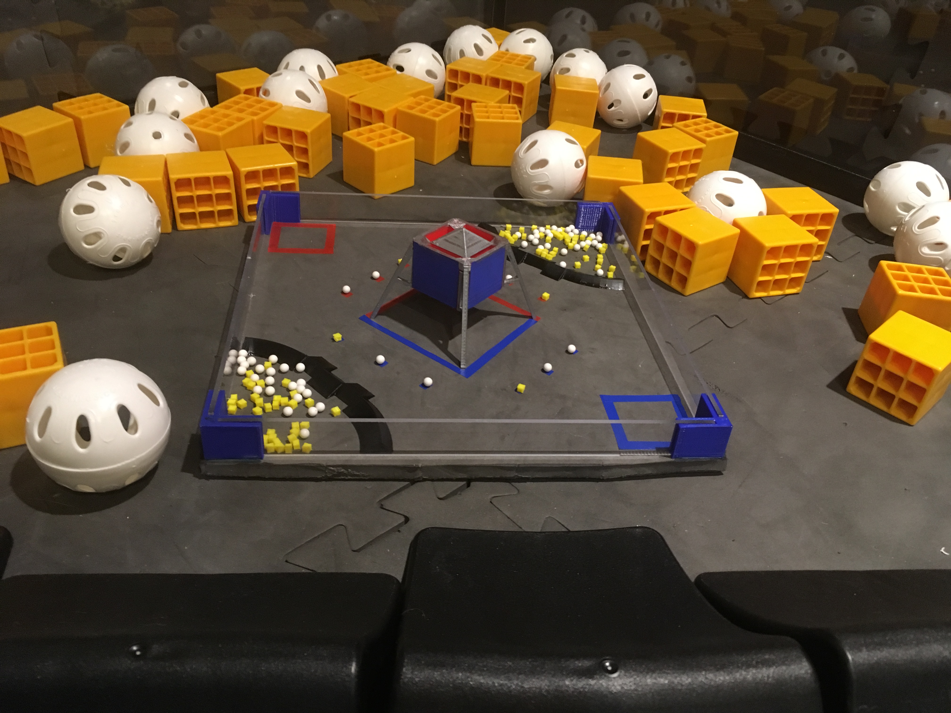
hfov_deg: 61.7
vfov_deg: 48.2
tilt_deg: -34.9
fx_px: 797
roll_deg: -3.5
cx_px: 476
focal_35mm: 29
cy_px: 356
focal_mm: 4.15
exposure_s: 1/17
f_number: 2.2
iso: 200
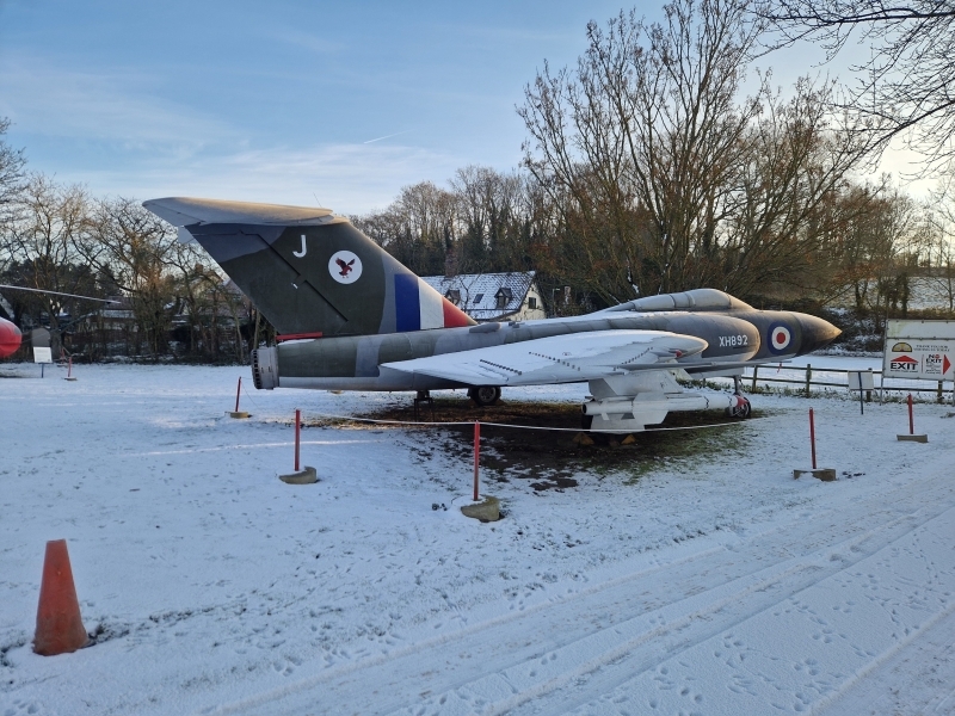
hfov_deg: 73.9
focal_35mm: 23
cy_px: 358
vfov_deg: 58.9
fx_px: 635
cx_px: 478
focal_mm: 5.4
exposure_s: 1/466
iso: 50
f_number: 1.8
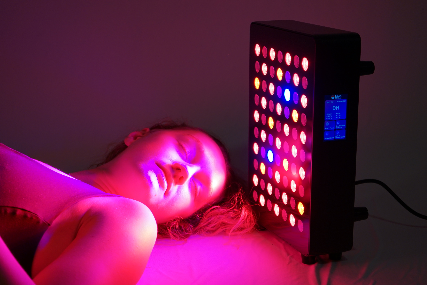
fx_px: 830
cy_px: 142
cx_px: 214
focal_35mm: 70
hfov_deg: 28.8
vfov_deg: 19.5
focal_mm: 70
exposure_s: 1/160
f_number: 5.6
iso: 400
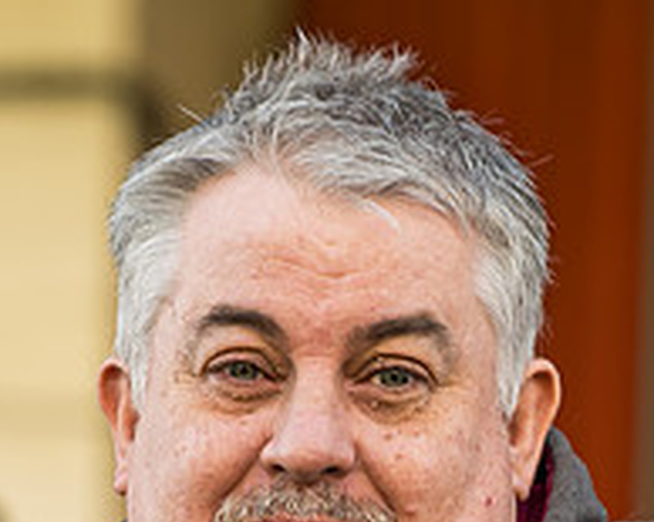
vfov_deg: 1.9
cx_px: 330
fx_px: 15612
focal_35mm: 807
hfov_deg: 2.4
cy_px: 550
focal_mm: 135
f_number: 3.5
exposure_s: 1/100
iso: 50
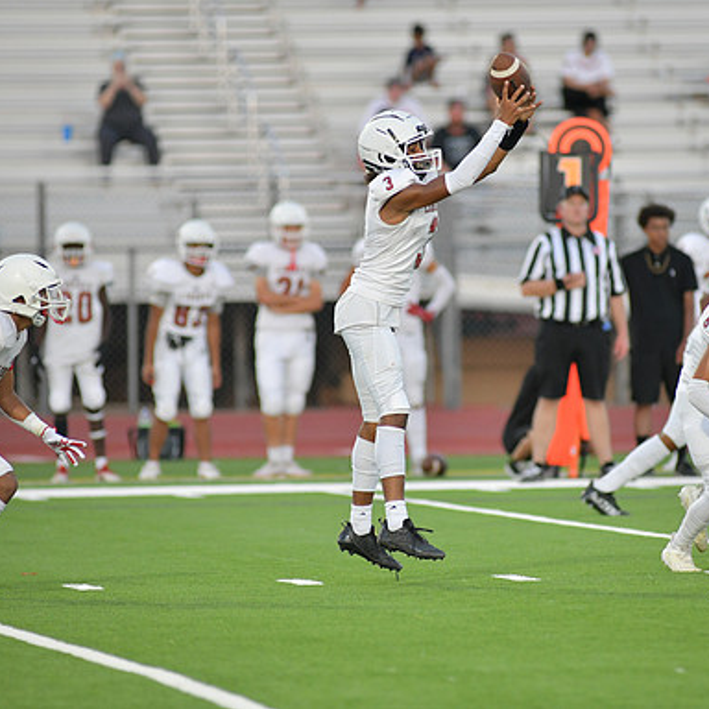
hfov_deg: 4.6
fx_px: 8921
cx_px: 441
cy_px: 354
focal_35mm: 385
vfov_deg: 4.6
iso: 2000
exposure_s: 1/1250
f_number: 3.5
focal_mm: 300
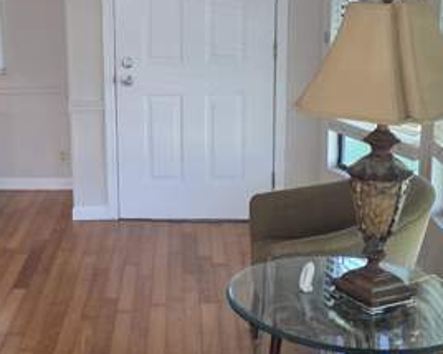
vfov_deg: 22.8
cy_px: 155
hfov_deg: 27.7
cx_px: 86
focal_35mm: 67
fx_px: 878
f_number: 1.7
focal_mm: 6.3
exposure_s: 1/120
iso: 100
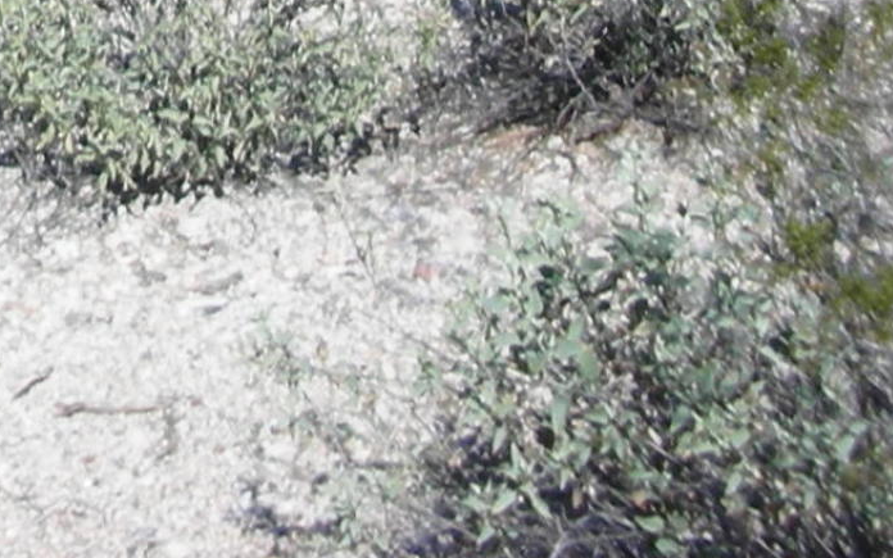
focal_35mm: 160
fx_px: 3894
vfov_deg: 7.6
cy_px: -811
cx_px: -607
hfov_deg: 12.2
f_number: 8.5
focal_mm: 5.8
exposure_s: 1/93
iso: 50
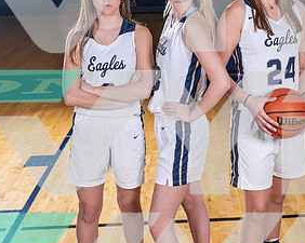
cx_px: 251
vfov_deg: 21.8
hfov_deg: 26.6
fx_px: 631
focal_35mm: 70
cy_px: 133
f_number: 5
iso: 100
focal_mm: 31
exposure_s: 1/125
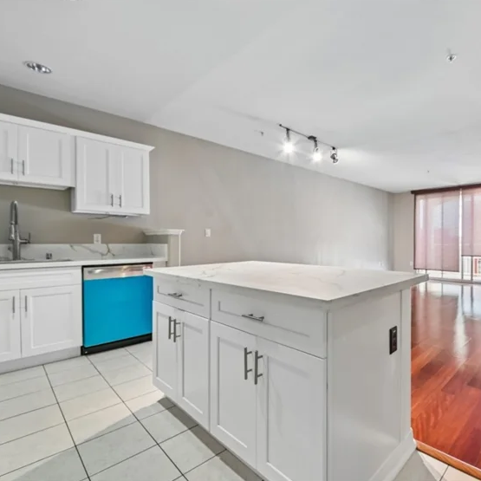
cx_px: 313
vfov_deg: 80.7
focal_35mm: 18
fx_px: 283
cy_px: 240
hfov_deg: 78.6
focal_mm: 14
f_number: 8
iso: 400
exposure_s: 1/5
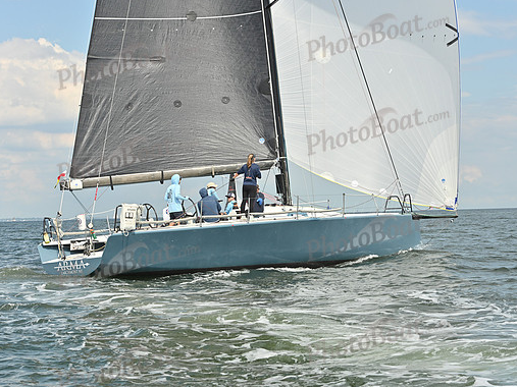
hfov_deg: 25.3
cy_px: 196
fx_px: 1150
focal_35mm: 77
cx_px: 254
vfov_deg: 19.1
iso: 320
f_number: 8
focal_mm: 70
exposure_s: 1/1600
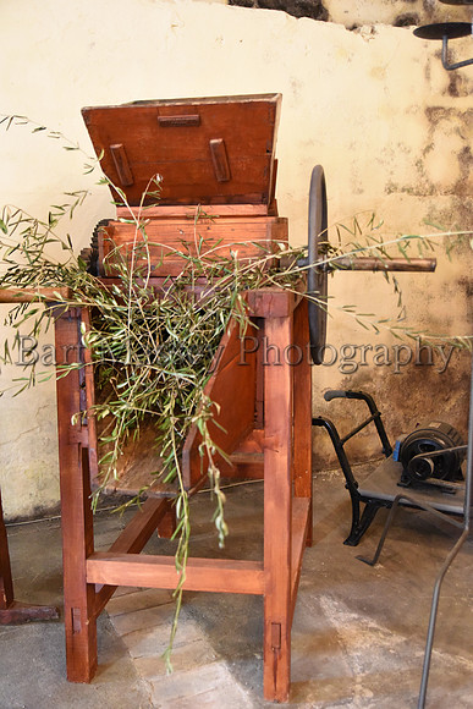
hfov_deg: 37.9
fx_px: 689
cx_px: 236
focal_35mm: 35
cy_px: 354
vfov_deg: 54.4
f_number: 3.2
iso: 7200
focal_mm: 35
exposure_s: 1/125
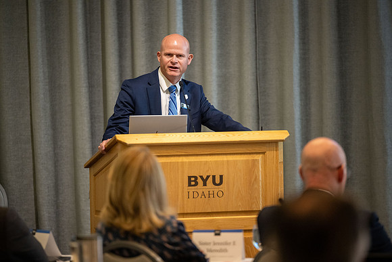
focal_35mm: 200
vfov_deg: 6.9
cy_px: 131
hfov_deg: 10.3
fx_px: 2178
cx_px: 196
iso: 2500
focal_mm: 200
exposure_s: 1/200
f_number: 2.8
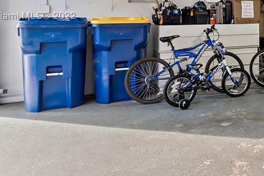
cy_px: 17
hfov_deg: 36.8
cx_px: 303
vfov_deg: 29.8
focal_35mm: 43
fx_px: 315
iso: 125
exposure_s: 1/4
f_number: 8
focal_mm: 10
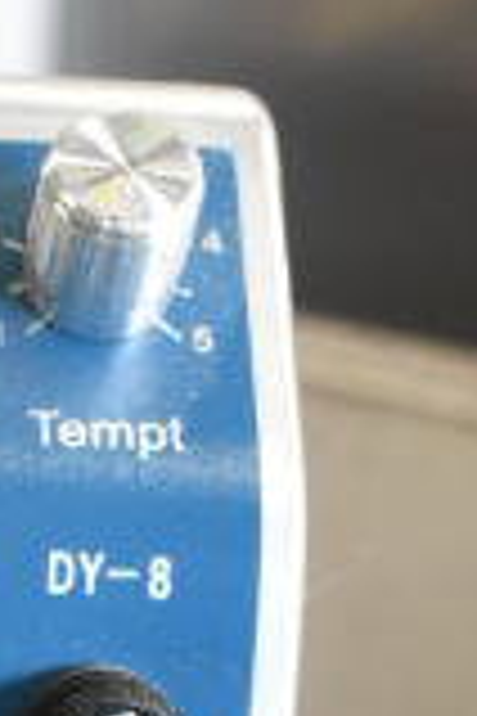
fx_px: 4809
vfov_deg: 8.1
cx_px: -513
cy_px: 1396
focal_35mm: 242
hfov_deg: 5.5
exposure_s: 1/80
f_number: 4.2
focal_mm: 28
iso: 1600
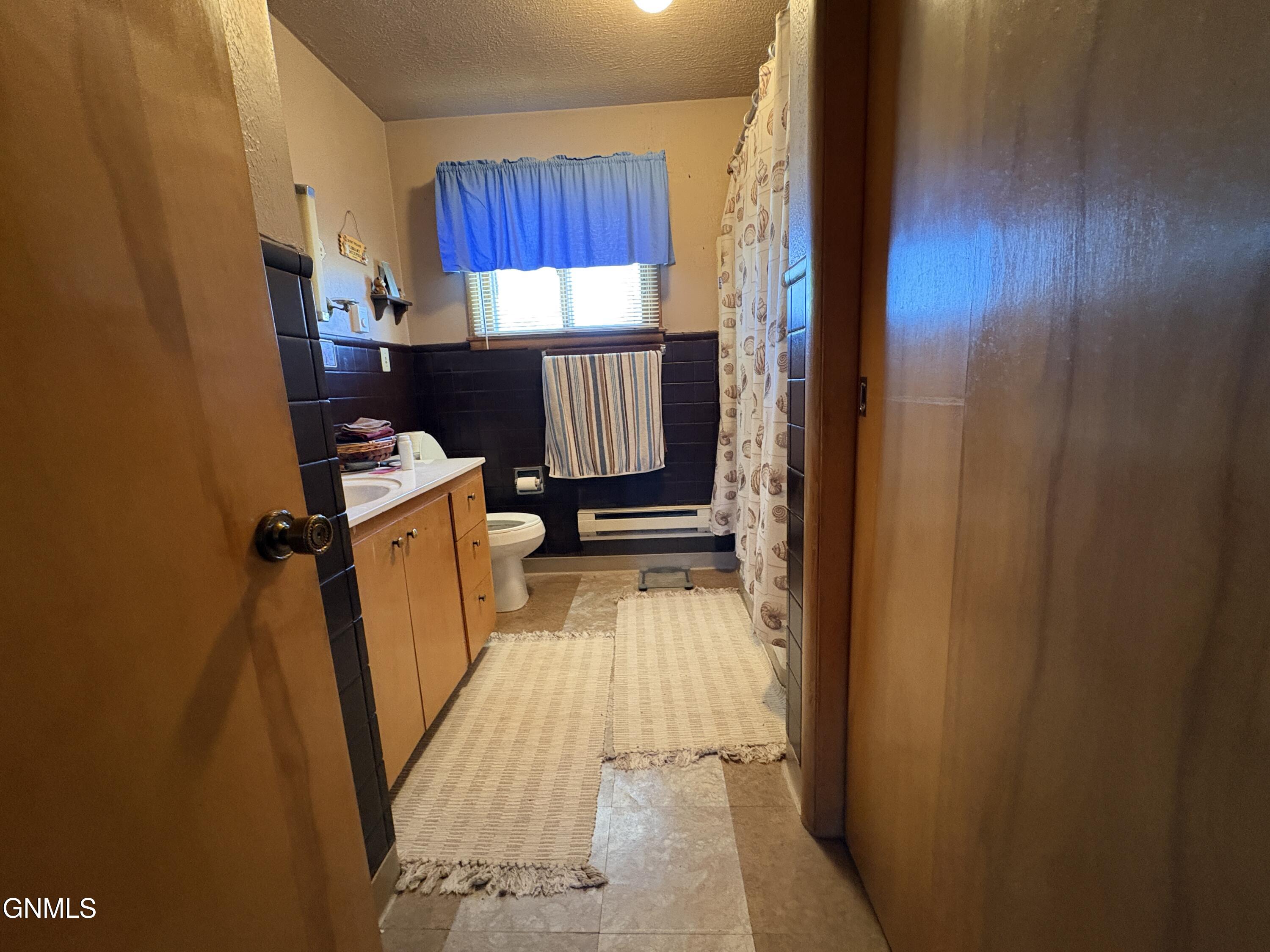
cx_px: 635
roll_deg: +1.2
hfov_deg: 102.1
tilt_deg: -10.9
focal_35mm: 14
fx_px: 514
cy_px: 476
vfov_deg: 85.7
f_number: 2.2
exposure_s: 1/40
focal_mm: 2.22
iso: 640
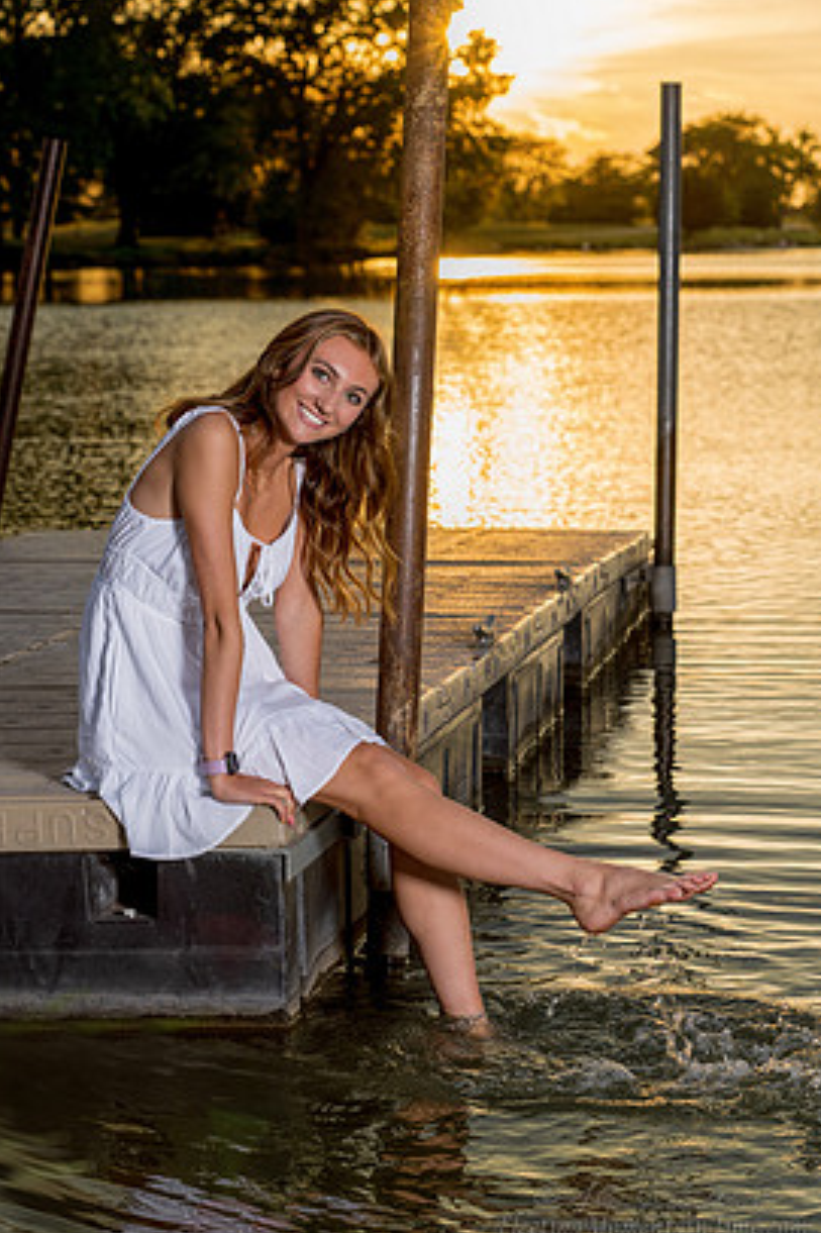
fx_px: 2841
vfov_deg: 24.5
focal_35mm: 83
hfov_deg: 16.4
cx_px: 376
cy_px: 585
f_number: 5.6
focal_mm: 75
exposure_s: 1/250
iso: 100
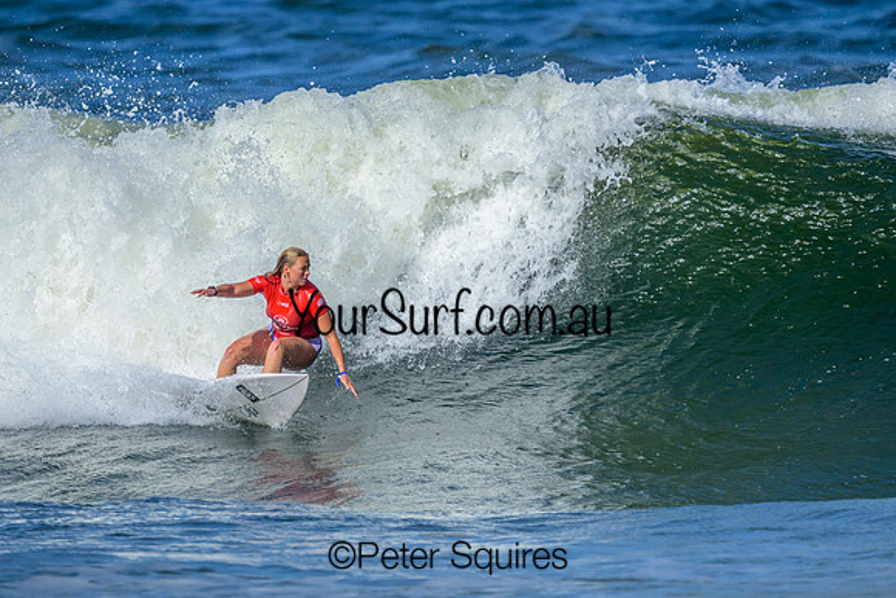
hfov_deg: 1.9
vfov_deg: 1.3
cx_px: 324
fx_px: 27384
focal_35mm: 1100
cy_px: 286
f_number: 6.3
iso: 200
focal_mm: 800
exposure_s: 1/3200
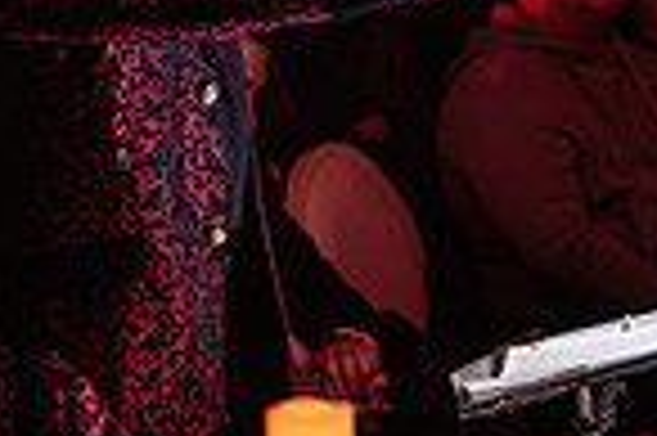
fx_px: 5068
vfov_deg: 4.9
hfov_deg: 7.4
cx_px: 680
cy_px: -11
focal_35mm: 278
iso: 1600
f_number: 2.8
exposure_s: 1/80
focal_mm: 70
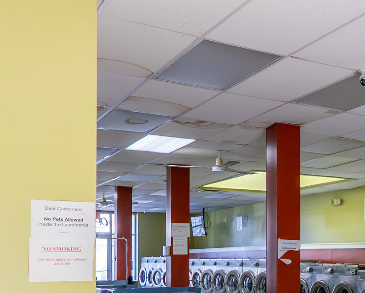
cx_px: 424
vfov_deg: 26.1
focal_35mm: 57
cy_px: 252
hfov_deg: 29.2
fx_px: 613
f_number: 5.6
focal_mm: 16.5
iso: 2000
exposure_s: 1/250
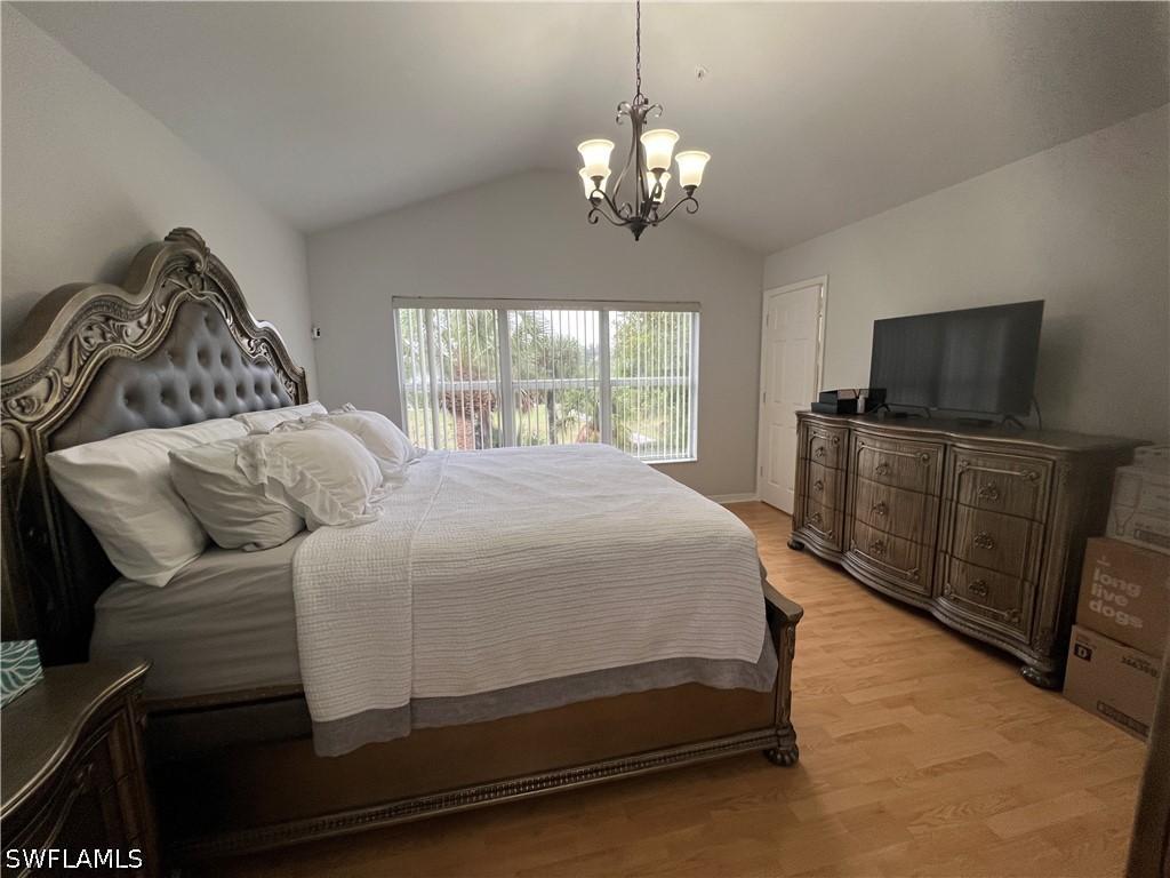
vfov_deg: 89.9
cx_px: 585
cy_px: 439
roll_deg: +1.2
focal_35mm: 13
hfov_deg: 106.2
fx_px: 439
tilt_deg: -8.9
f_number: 1.8
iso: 160
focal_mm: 1.57
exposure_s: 1/120
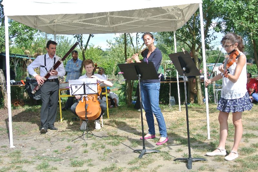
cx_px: 129
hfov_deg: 46.4
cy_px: 86
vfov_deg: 32.0
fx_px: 301
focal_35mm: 42
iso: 100
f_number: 7.1
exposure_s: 1/125
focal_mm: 15.7
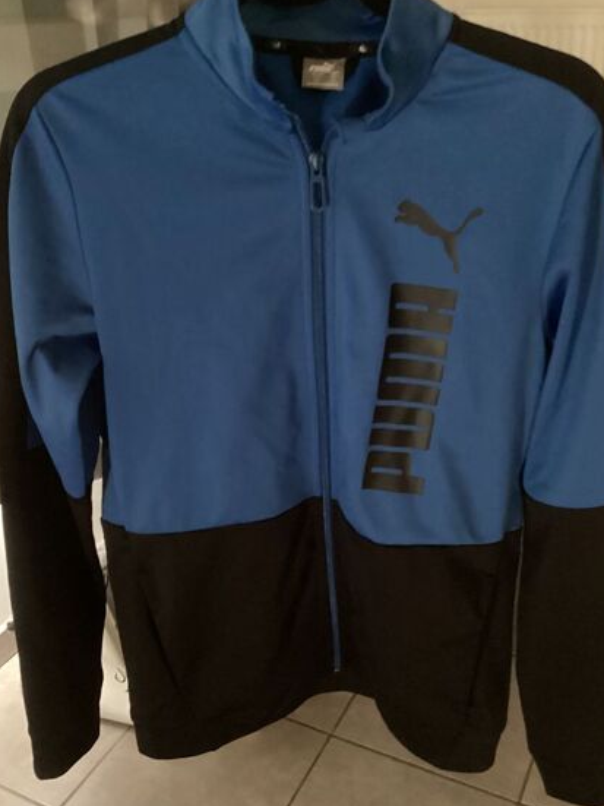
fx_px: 838
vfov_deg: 51.4
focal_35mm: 36
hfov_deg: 39.6
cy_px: 414
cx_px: 313
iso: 800
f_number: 2.4
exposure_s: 1/15
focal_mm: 3.3
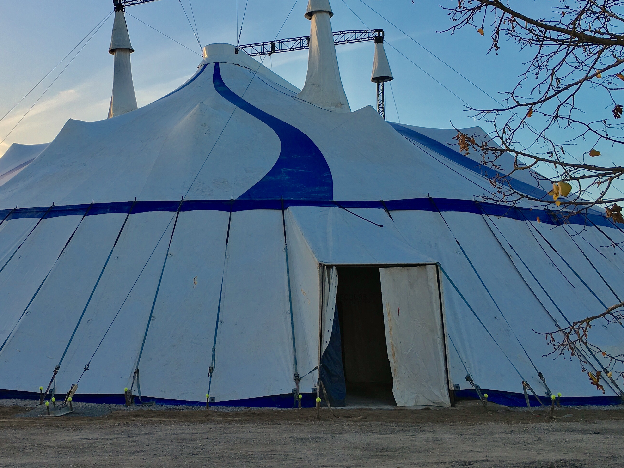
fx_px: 811
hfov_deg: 41.5
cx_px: 202
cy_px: 143
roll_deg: -1.9
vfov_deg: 31.8
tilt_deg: +12.5
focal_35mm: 45
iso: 25
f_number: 2.2
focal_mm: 4.15
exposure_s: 1/348
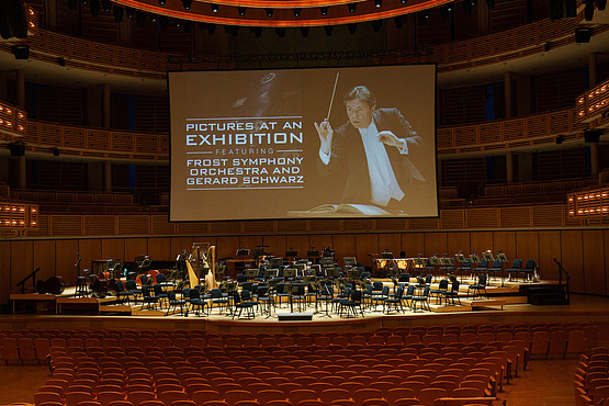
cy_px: 206
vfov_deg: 29.2
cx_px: 302
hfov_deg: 42.7
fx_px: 778
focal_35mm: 46
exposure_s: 1/200
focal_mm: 43
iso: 2500
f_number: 5.6
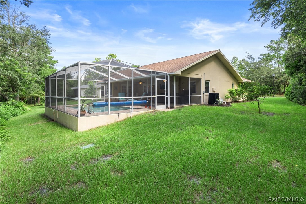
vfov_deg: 67.3
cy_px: 102
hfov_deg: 90.0
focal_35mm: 18
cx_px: 153
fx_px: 153
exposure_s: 1/100
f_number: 8
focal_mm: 18
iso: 320
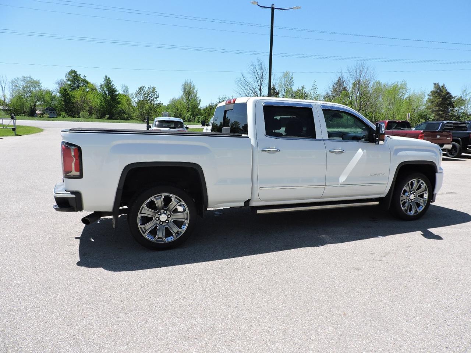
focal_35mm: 24
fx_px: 327
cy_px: 176
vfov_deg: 56.8
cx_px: 236
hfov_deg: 71.6
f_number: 3
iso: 100
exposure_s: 1/1000
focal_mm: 4.3
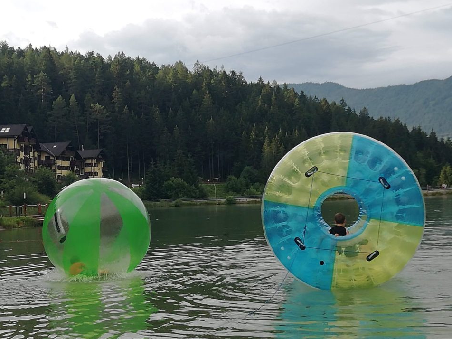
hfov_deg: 33.8
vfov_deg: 25.7
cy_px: 174
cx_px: 240
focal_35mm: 57
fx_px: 744
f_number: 2.2
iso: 50
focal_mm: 3.21
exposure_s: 1/212
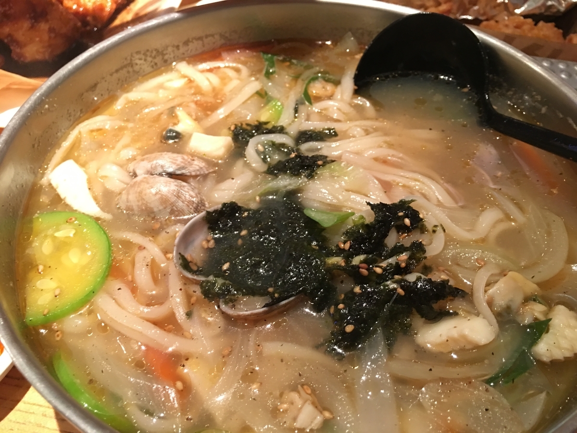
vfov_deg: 48.2
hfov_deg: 61.7
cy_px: 216
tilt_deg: -48.5
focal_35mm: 29
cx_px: 288
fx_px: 483
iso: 100
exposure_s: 1/4
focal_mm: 4.15
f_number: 2.2
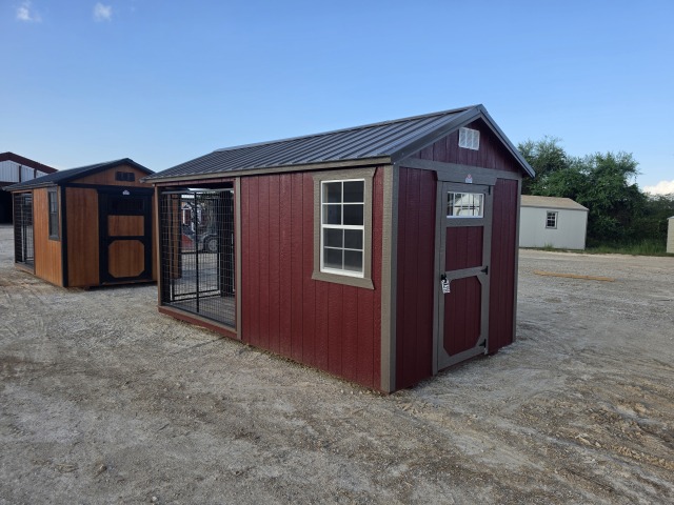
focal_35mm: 23
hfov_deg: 73.9
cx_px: 337
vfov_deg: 58.9
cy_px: 252
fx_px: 448
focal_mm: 6.5
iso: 64
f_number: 1.4
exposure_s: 1/2760
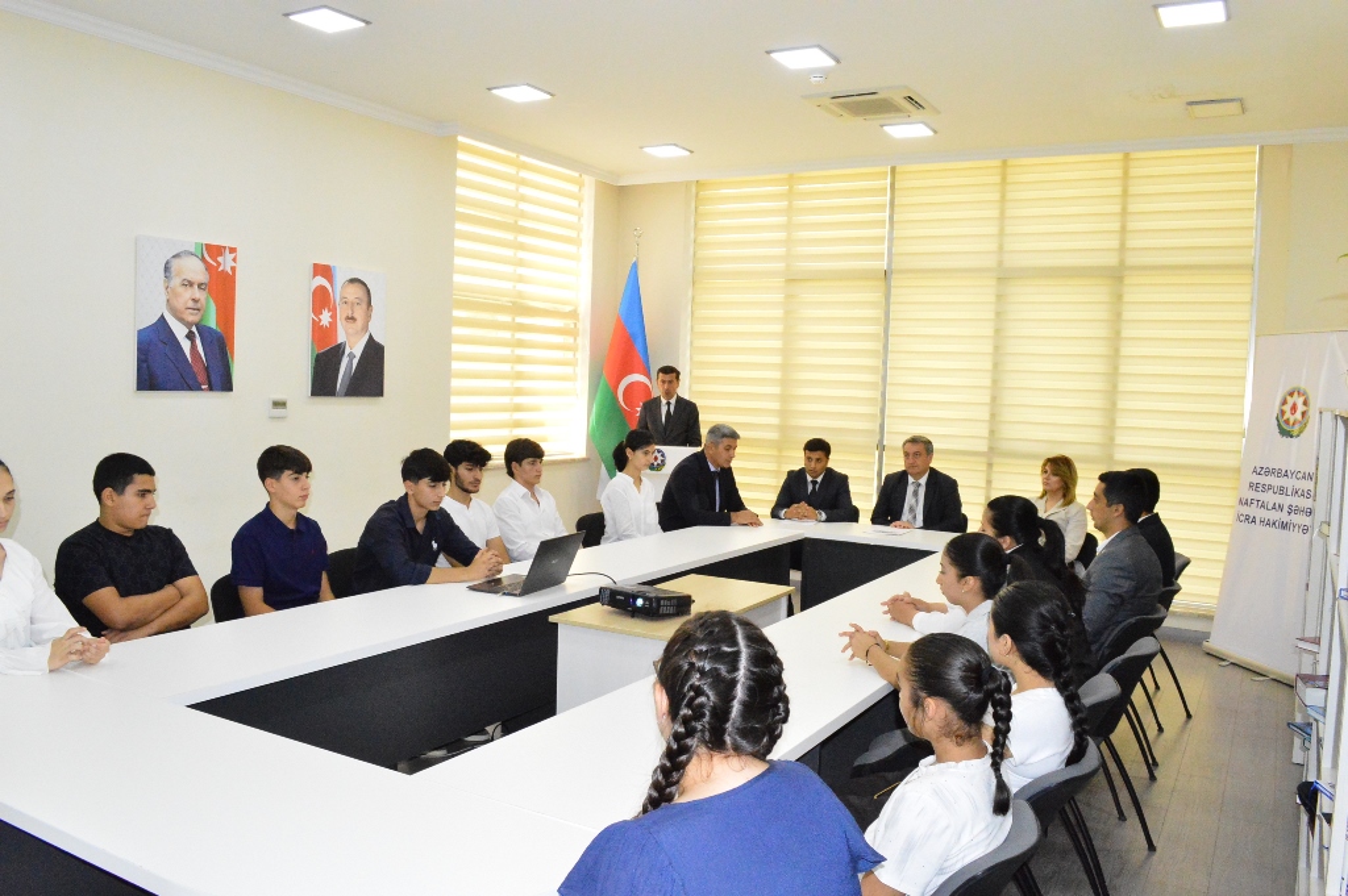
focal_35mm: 27
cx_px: 674
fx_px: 1010
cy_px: 448
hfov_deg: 67.4
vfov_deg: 47.9
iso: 6400
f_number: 9
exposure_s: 1/160
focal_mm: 18
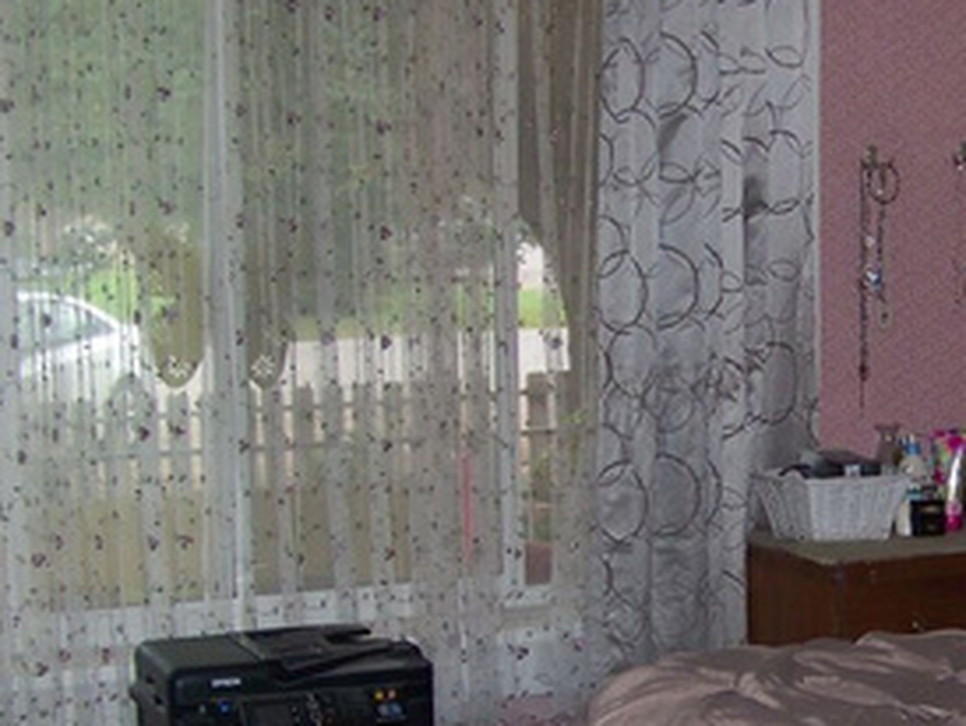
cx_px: 843
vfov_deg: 17.5
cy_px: 574
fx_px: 2346
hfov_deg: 22.8
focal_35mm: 84
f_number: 2.8
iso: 64
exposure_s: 1/125
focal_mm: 5.85
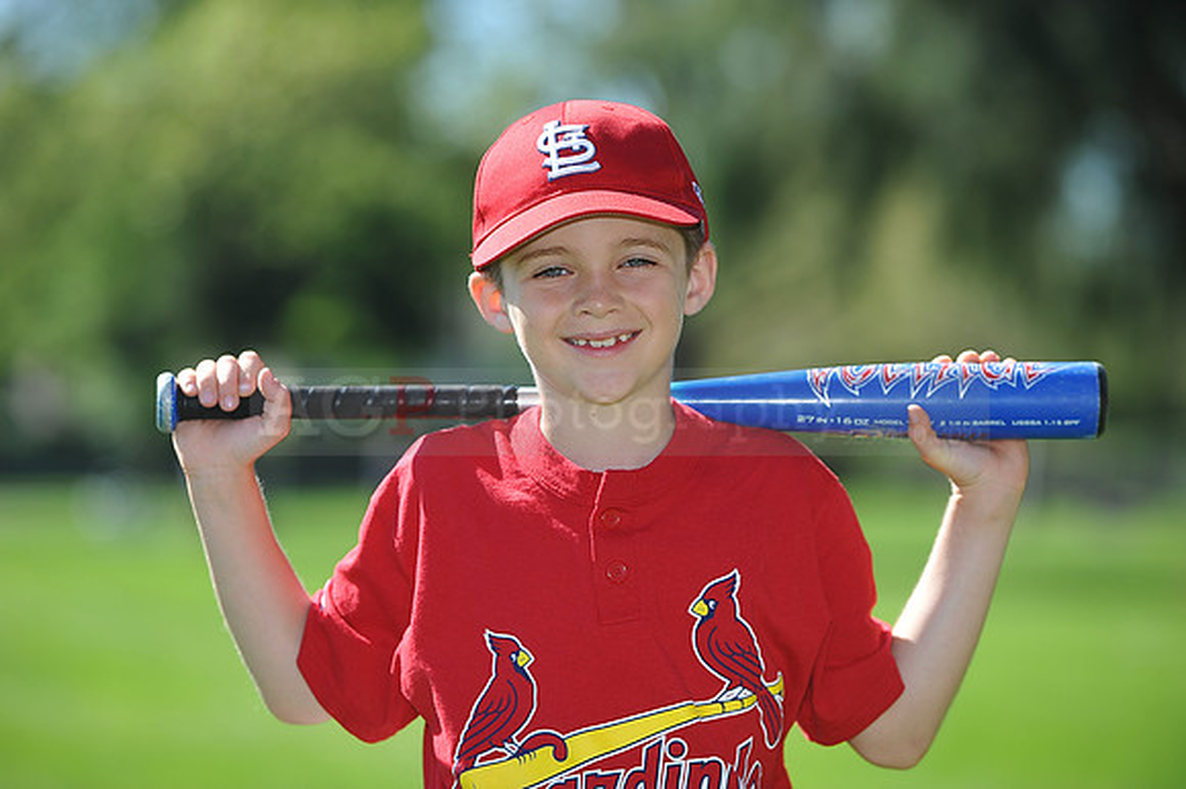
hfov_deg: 12.5
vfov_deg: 8.3
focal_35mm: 165
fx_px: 5433
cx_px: 593
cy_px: 394
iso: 200
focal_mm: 165
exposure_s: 1/800
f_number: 4.5
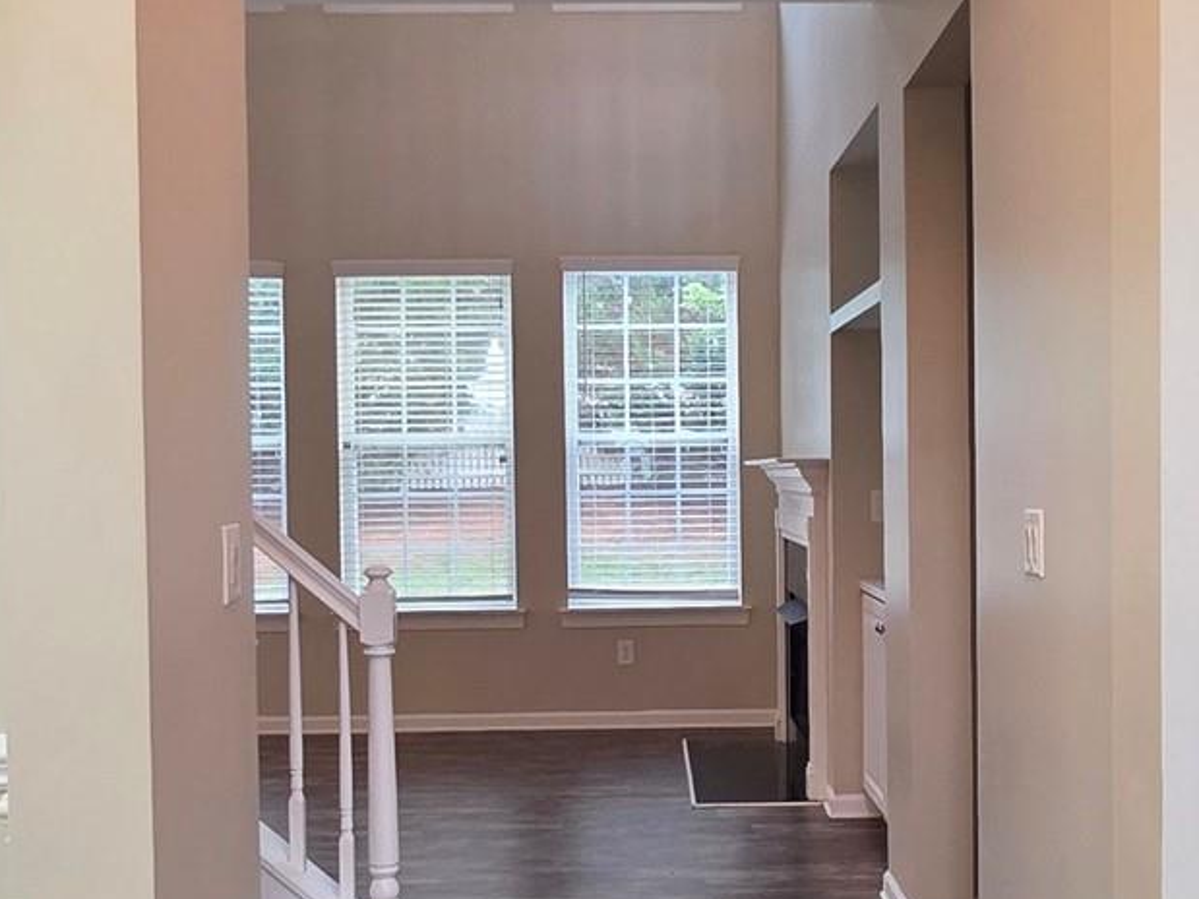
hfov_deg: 43.8
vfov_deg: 33.5
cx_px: 674
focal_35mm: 43
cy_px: 521
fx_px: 1489
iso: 400
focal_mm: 2.2
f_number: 1.9
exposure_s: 1/60
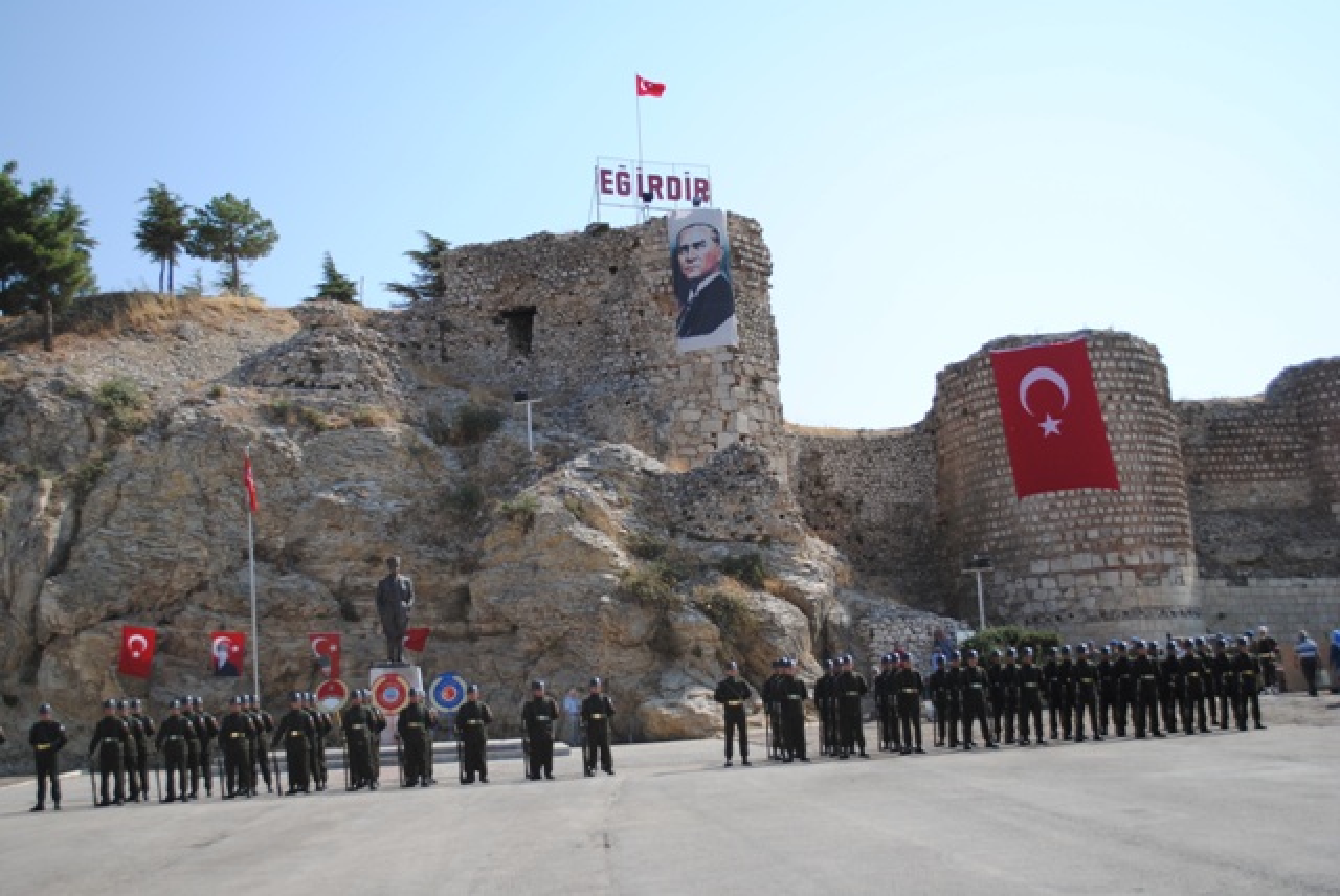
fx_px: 1565
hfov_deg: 46.4
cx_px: 670
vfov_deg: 32.0
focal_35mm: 42
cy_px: 448
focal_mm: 28
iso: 100
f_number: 4.5
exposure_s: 1/640
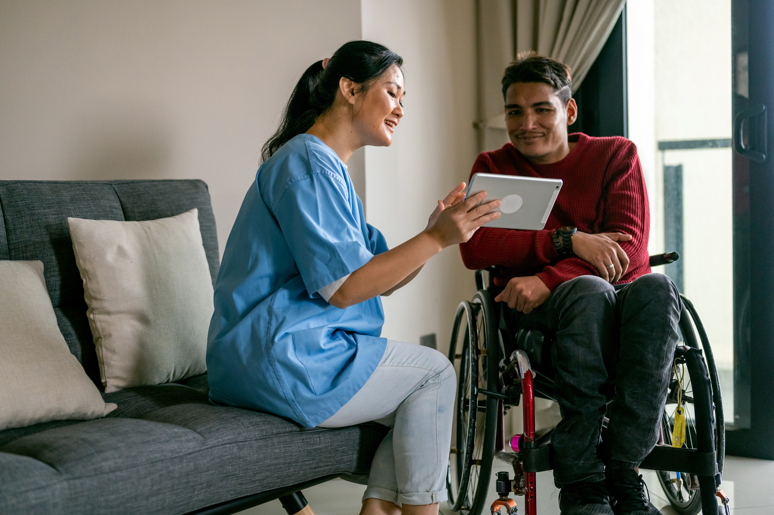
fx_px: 1074
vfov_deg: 27.0
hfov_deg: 39.6
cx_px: 387
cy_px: 258
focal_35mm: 50
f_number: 2.2
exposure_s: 1/200
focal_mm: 50
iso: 2000
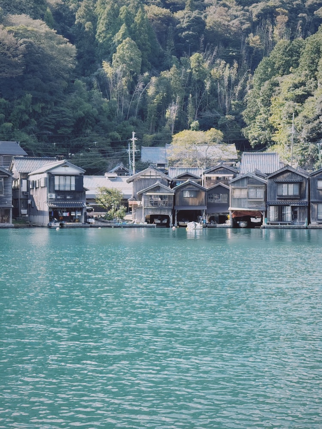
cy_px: 214
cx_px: 161
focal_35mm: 48
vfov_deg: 39.7
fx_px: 595
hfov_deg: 30.3
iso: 64
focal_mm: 6.86
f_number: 1.78
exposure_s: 1/876
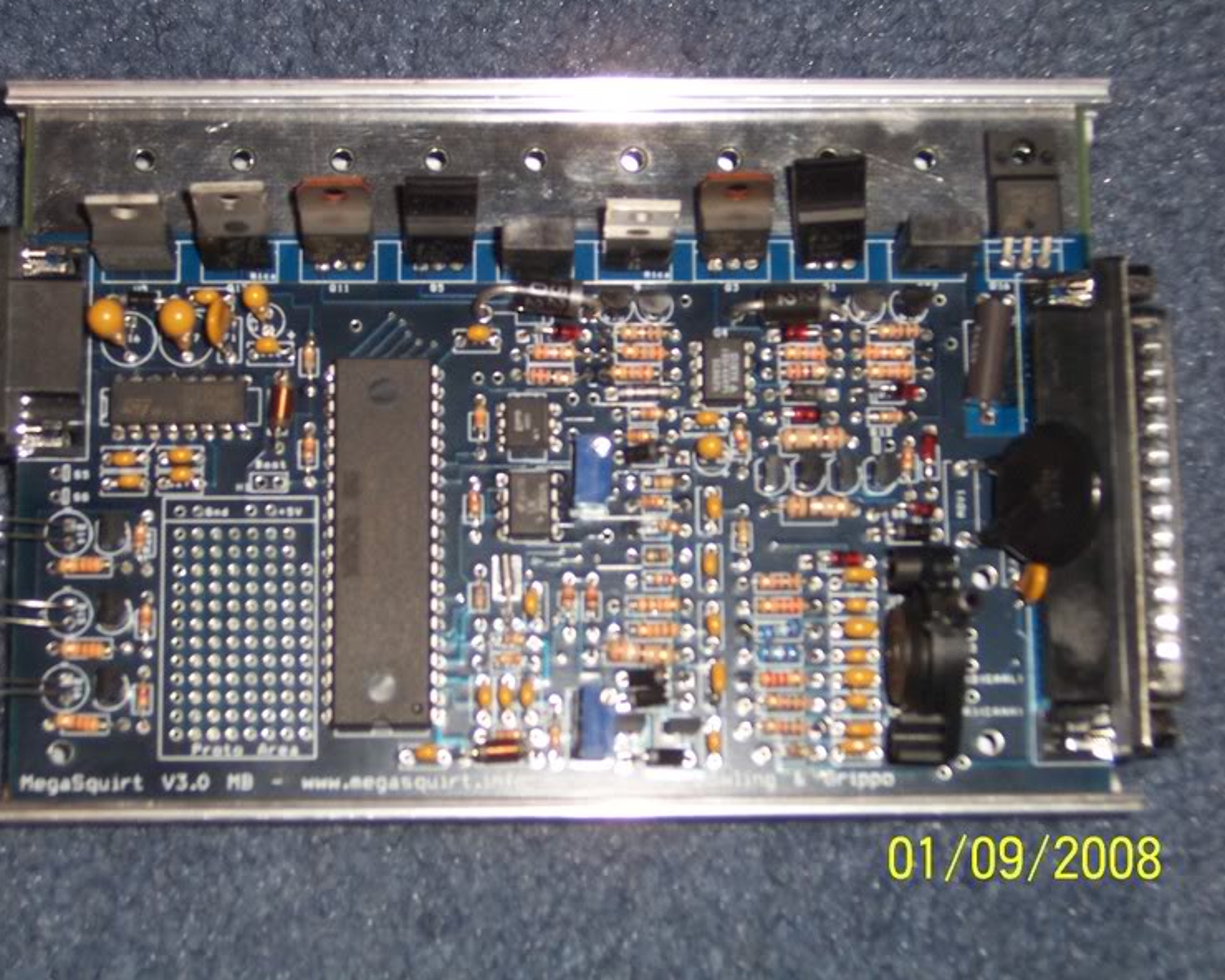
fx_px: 2792
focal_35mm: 77
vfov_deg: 19.9
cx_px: 574
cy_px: 485
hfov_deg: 24.7
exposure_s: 1/90
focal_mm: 12.1
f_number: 4
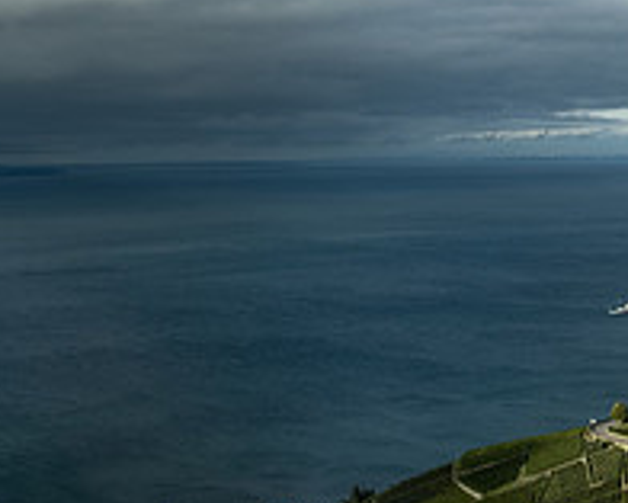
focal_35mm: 73
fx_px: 1357
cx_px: 823
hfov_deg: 23.0
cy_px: 1
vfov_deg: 20.3
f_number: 4.5
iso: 160
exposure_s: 1/280
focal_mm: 16
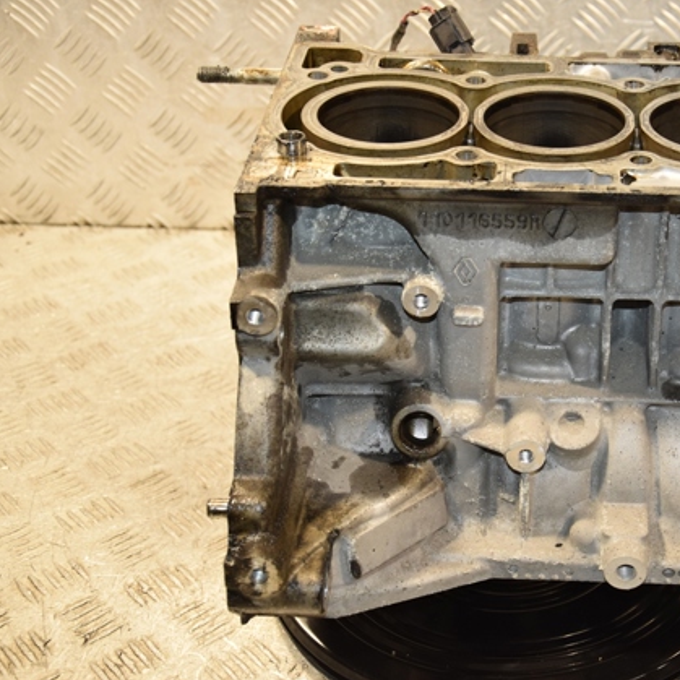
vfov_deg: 23.4
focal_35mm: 74
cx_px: 510
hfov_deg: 23.1
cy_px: 339
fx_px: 1645
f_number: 5
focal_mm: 38
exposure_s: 1/125
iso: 800
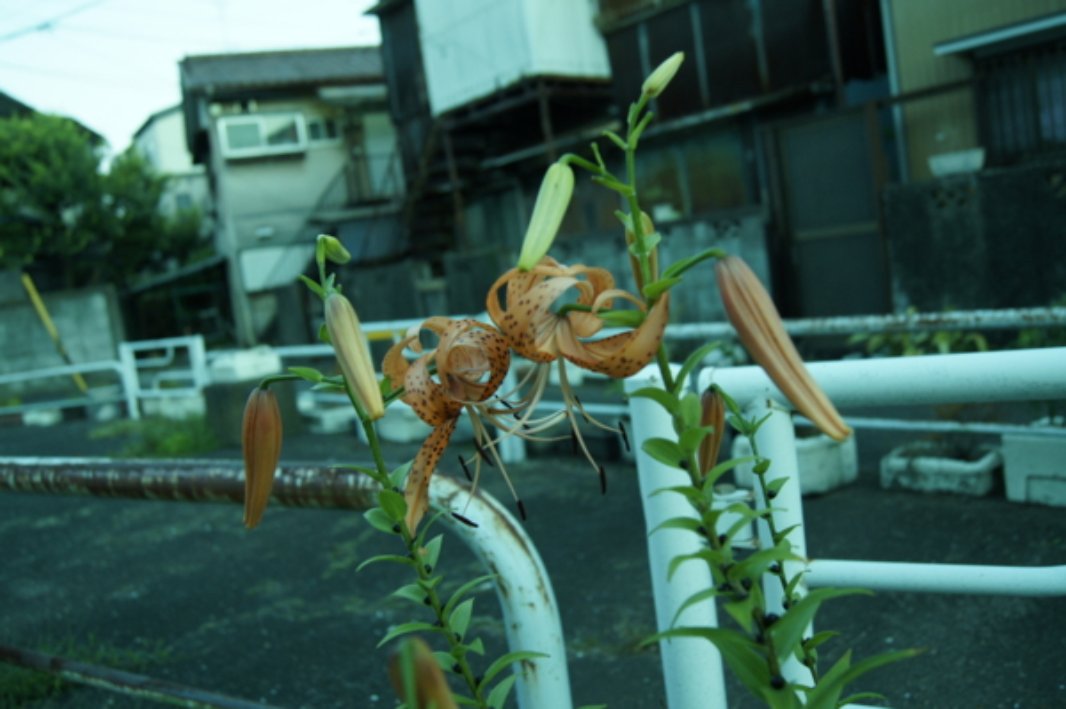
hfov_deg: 62.0
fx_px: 888
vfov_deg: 43.5
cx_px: 533
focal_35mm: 30
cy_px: 354
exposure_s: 1/30
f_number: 3.5
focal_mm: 20
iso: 800
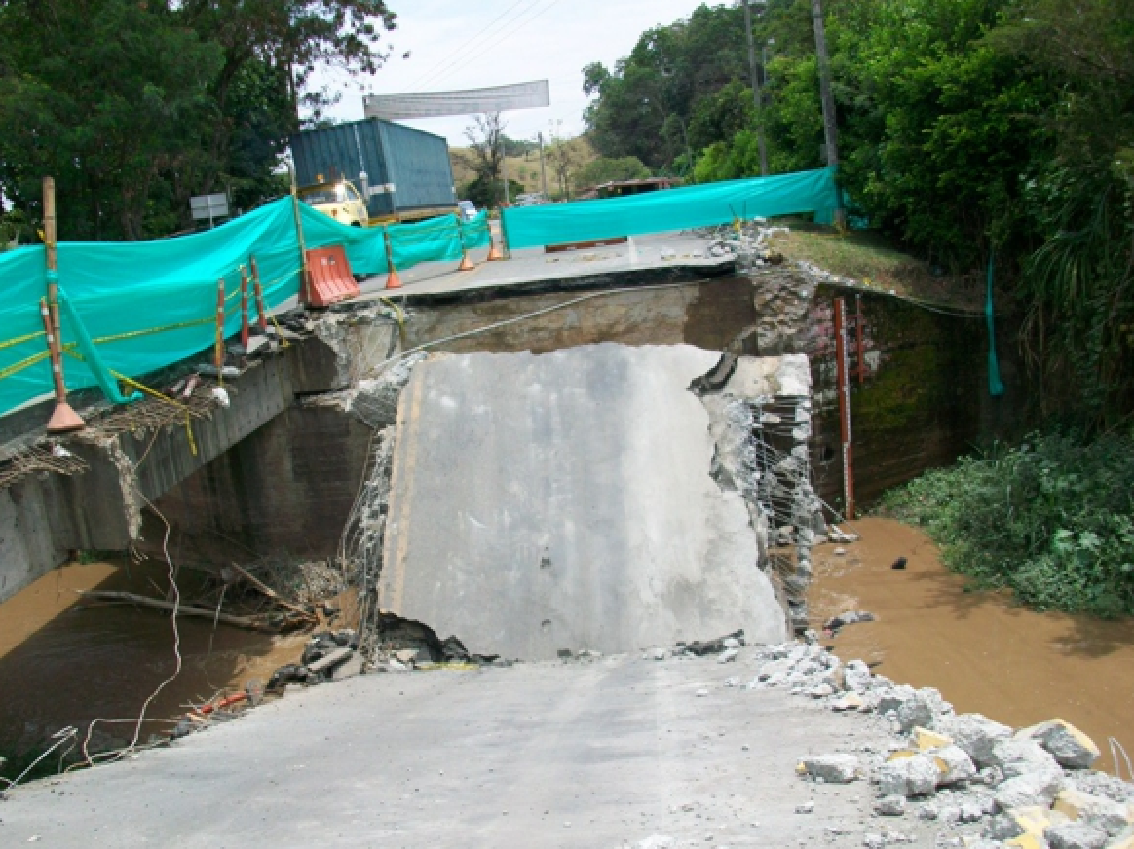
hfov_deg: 55.4
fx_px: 1081
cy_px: 434
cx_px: 559
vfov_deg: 42.9
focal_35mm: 33
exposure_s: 1/640
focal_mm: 5.7
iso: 64
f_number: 2.8
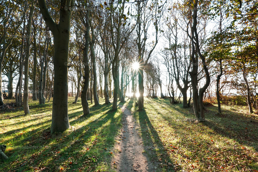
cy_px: 86
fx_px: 118
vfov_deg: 72.1
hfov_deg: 95.0
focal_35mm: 16
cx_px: 129
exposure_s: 1/80
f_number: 8
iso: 400
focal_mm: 11
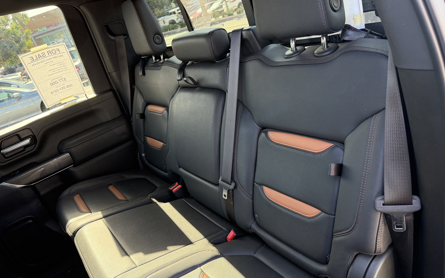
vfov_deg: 47.5
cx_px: 227
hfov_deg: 70.4
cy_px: 158
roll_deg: +18.5
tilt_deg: -27.1
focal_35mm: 26
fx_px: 315
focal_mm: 6.76
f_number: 1.78
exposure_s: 1/138
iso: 200
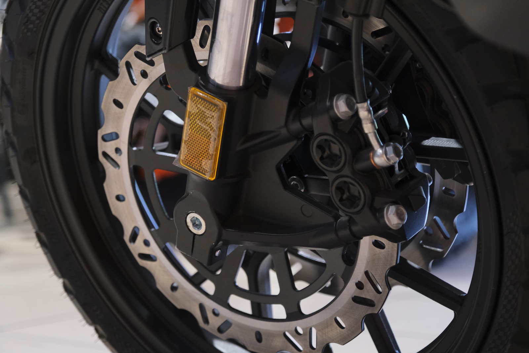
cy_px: 176
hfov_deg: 20.2
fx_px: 1484
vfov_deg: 13.6
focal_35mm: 101
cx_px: 264
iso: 2500
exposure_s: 1/100
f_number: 4
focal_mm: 67.5
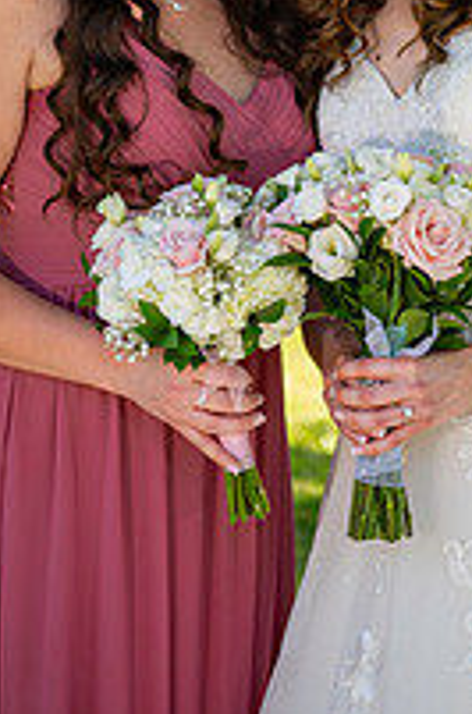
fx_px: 2570
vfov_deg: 15.5
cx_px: 289
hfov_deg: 10.5
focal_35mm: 130
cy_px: 0
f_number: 3.2
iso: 100
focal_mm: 58
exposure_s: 1/800
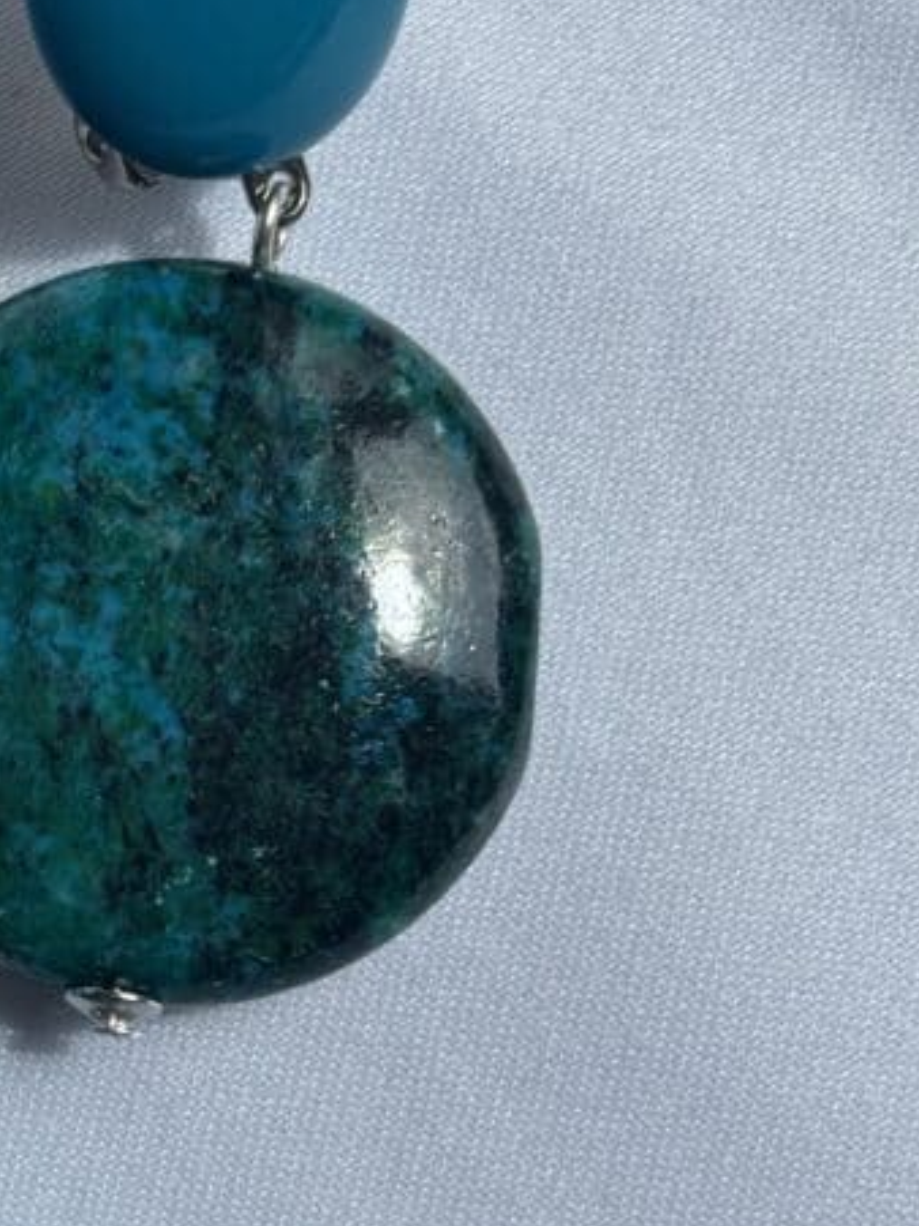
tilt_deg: -84.8
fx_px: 4179
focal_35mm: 118
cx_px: -52
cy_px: 913
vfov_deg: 16.6
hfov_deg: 12.4
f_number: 1.6
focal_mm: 5.96
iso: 32
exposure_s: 1/1783
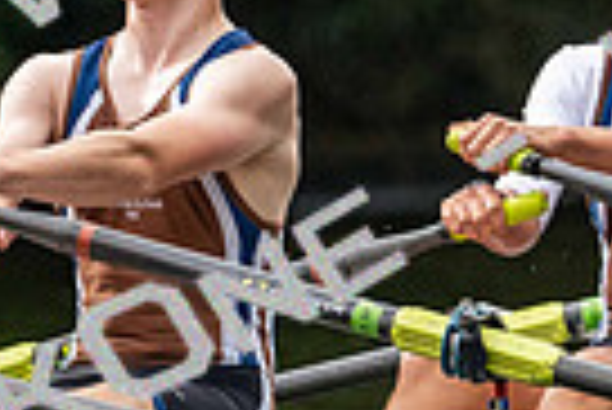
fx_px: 28999
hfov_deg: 1.2
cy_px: 176
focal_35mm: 1704
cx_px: 270
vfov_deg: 0.8
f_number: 4.5
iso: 1400
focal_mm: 400
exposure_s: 1/2500
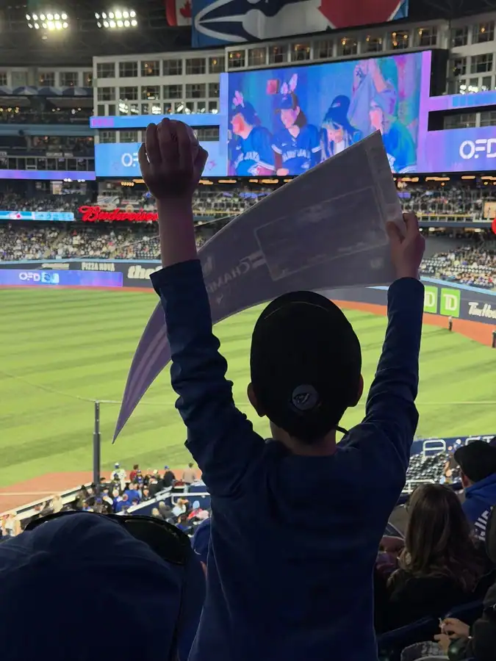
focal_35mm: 48
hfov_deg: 30.3
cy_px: 330
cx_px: 248
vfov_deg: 39.7
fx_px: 917
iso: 200
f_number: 1.78
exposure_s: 1/233
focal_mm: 6.76
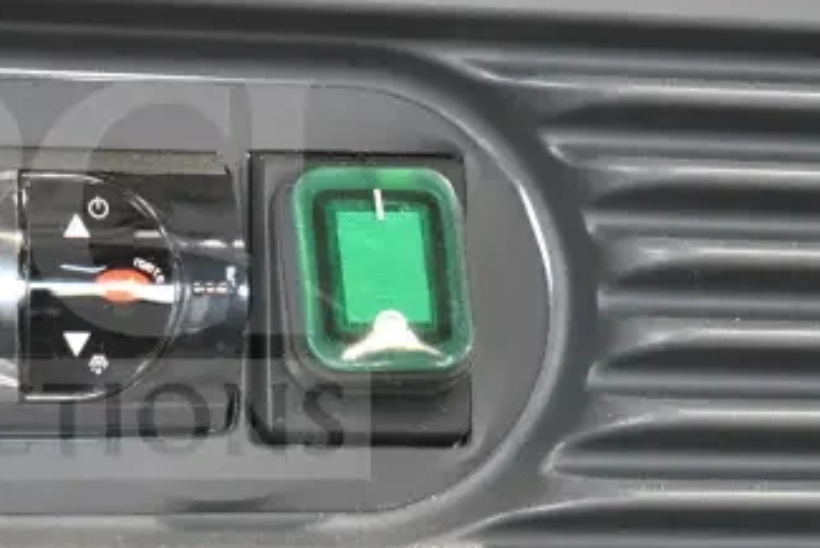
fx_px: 3076
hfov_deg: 15.0
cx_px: 86
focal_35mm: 135
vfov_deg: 10.2
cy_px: 279
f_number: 5.3
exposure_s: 1/125
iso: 6400
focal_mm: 48
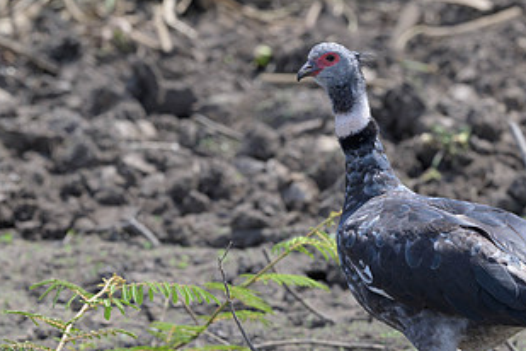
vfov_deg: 1.8
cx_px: 308
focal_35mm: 751
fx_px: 10972
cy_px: 268
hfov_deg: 2.7
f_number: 5.6
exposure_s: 1/2500
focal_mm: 400
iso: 800
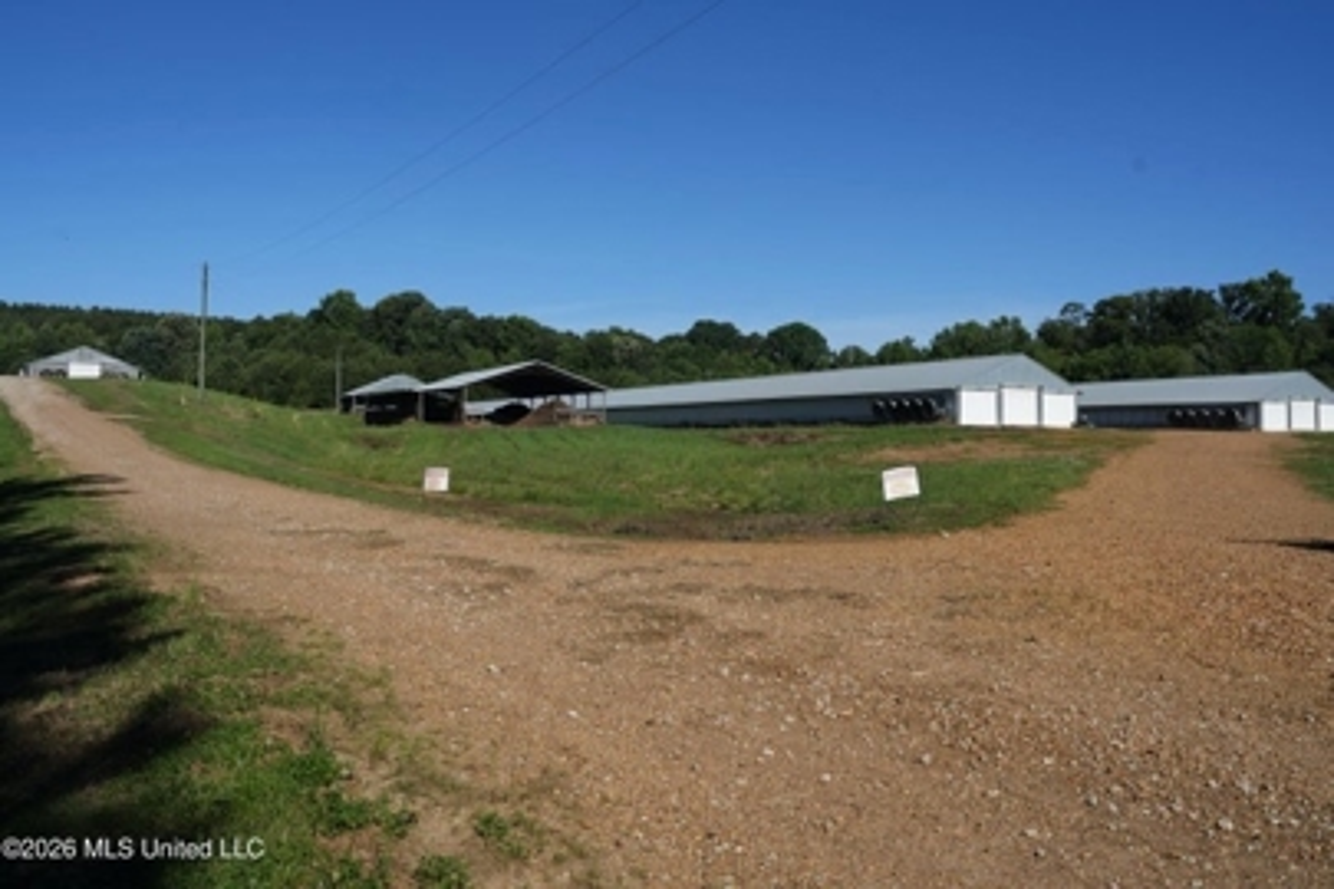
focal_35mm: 28
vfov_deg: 46.4
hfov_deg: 65.5
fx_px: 1037
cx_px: 667
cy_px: 444
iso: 320
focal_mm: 28
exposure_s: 1/1600
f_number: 7.1
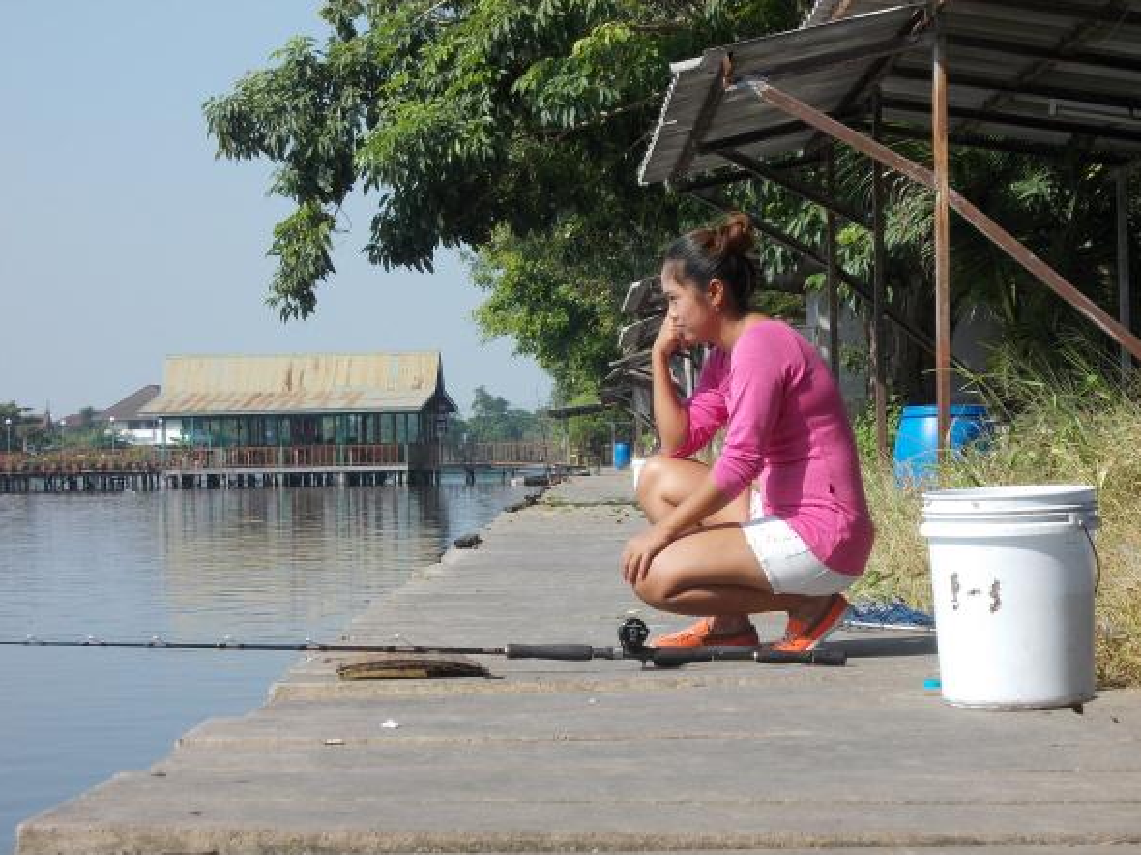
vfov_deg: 16.6
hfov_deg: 22.0
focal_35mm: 89
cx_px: 615
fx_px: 2932
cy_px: 460
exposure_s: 1/400
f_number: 4.8
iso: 80
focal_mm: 11.6
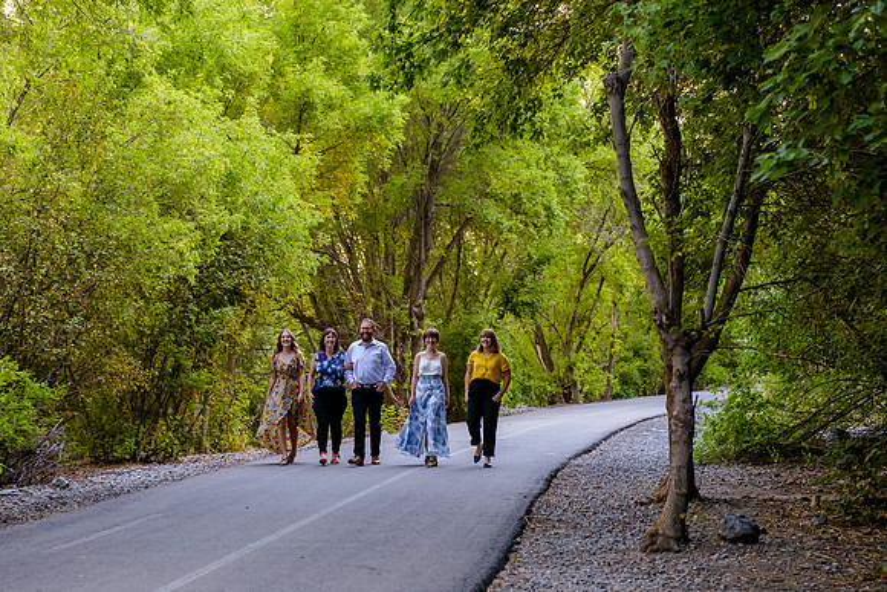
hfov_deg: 23.2
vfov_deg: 15.6
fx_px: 2165
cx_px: 416
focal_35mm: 88
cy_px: 370
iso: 2500
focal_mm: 70
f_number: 6.3
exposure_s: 1/160
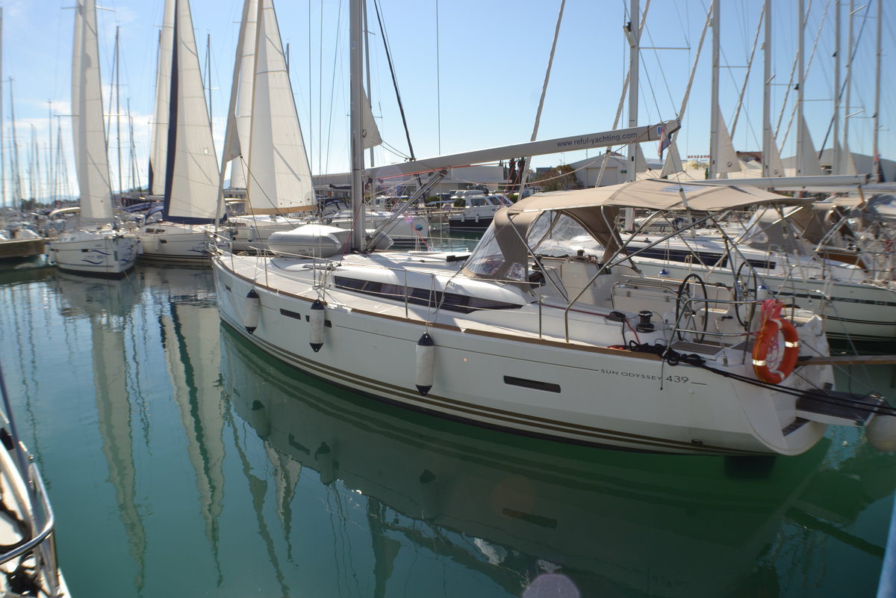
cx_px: 448
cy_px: 299
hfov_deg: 53.1
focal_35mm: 36
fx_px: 896
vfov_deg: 36.9
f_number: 10
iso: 100
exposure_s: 1/200
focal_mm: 24
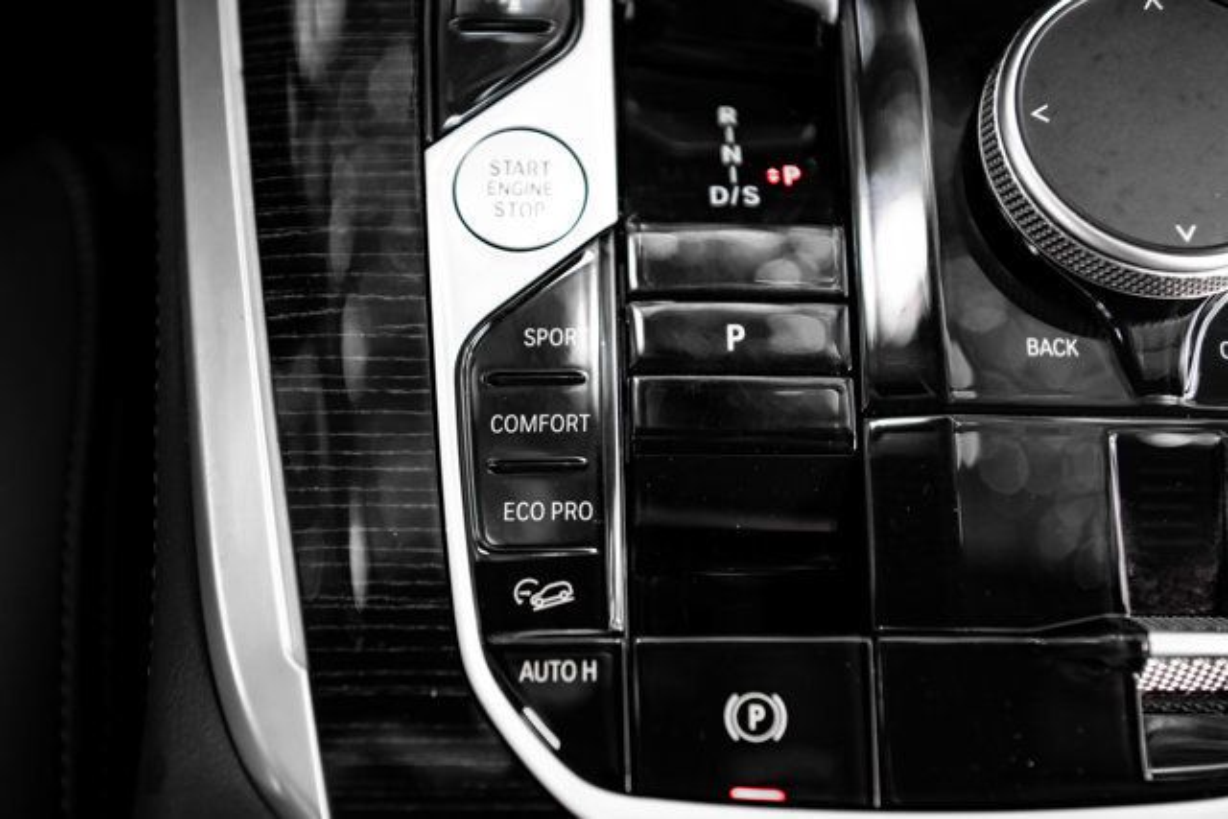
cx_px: 614
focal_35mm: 45
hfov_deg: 43.6
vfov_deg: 29.9
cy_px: 410
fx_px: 1535
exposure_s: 1/250
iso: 800
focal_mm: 45
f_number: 2.8
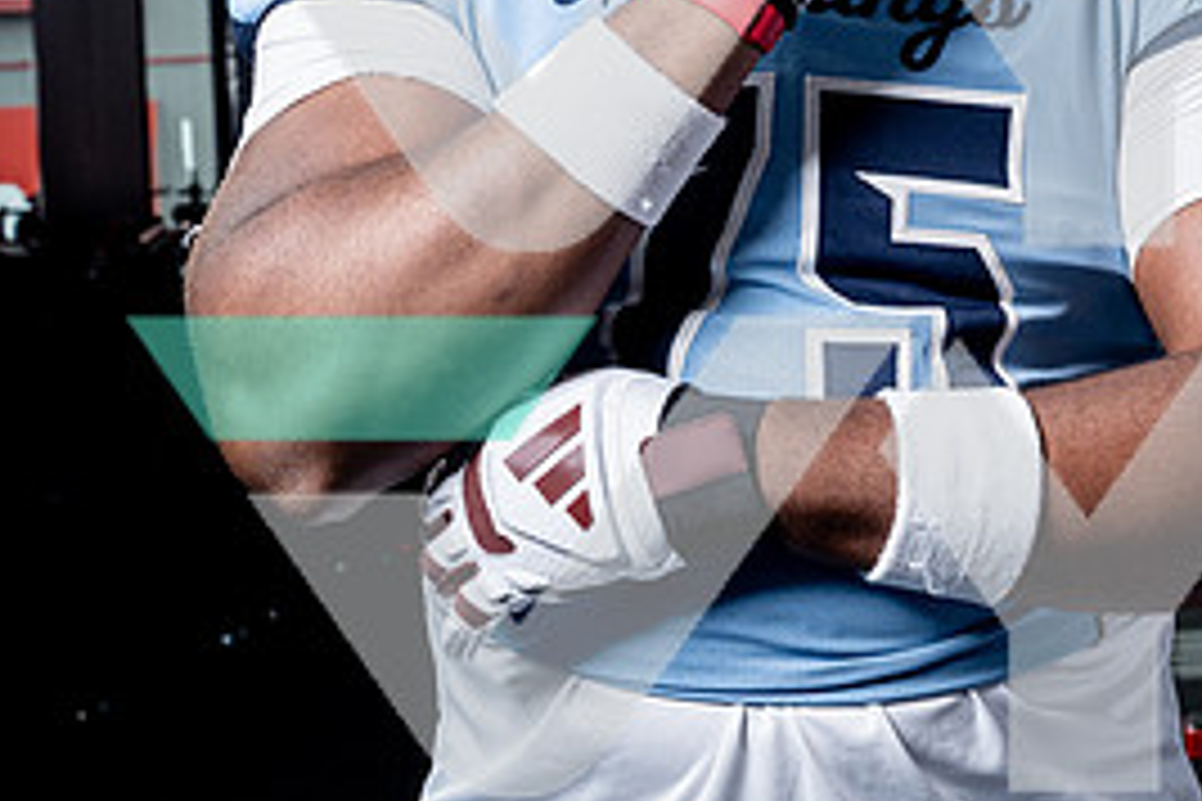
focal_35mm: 115
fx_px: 3839
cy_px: 11
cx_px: 1288
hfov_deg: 17.3
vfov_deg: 11.8
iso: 640
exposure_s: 1/250
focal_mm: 53
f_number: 9
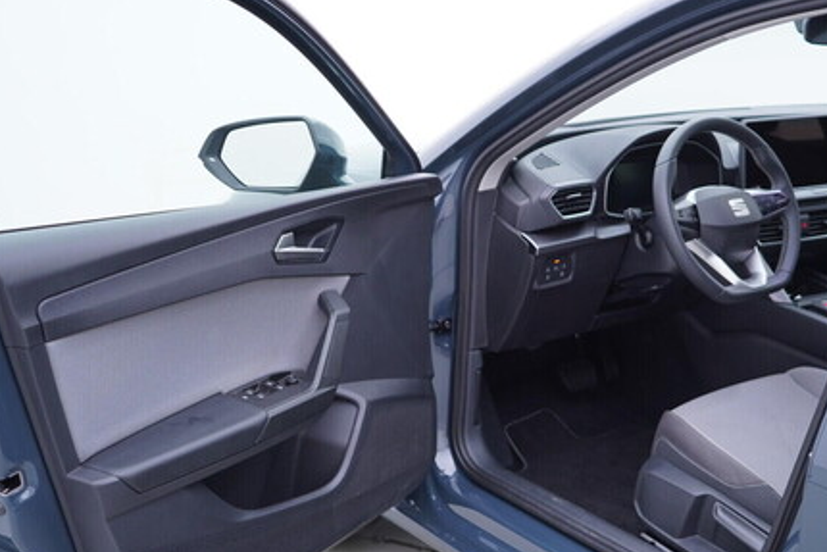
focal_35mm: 46
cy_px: 314
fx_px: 1057
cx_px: 489
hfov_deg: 42.6
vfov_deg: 29.2
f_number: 2.8
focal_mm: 24
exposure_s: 1/40
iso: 125
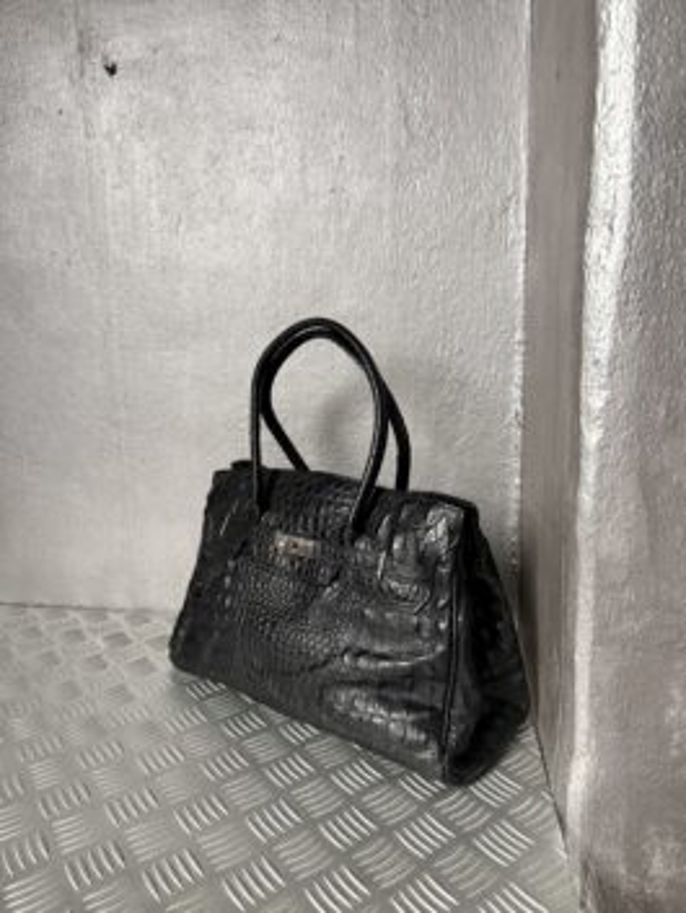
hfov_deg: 56.8
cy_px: 456
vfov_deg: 71.6
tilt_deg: -11.2
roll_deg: +0.2
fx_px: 634
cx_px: 343
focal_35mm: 24
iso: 500
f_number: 1.78
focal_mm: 6.76
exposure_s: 1/60
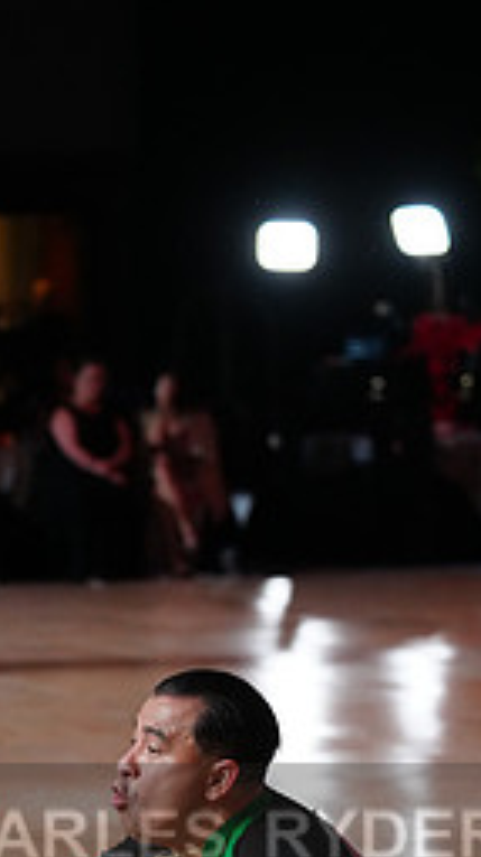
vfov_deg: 8.8
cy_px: 877
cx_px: 96
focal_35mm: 243
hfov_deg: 5.0
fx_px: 5523
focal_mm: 102
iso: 3200
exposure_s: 1/250
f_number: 4
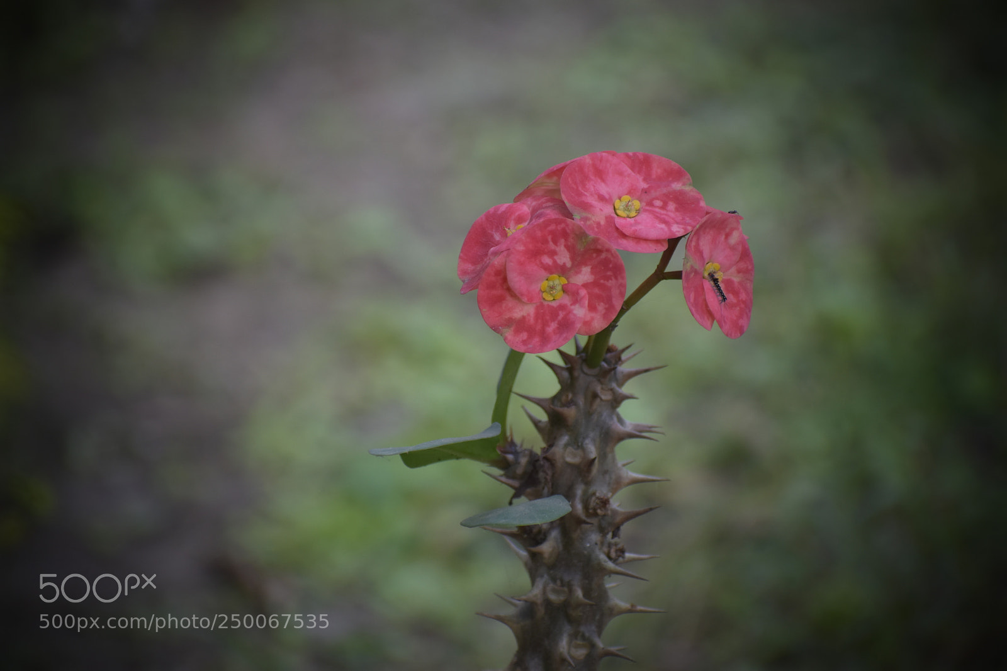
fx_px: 12584
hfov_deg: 4.6
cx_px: 504
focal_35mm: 450
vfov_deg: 3.1
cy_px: 336
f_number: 6.3
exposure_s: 1/320
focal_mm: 300
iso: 400
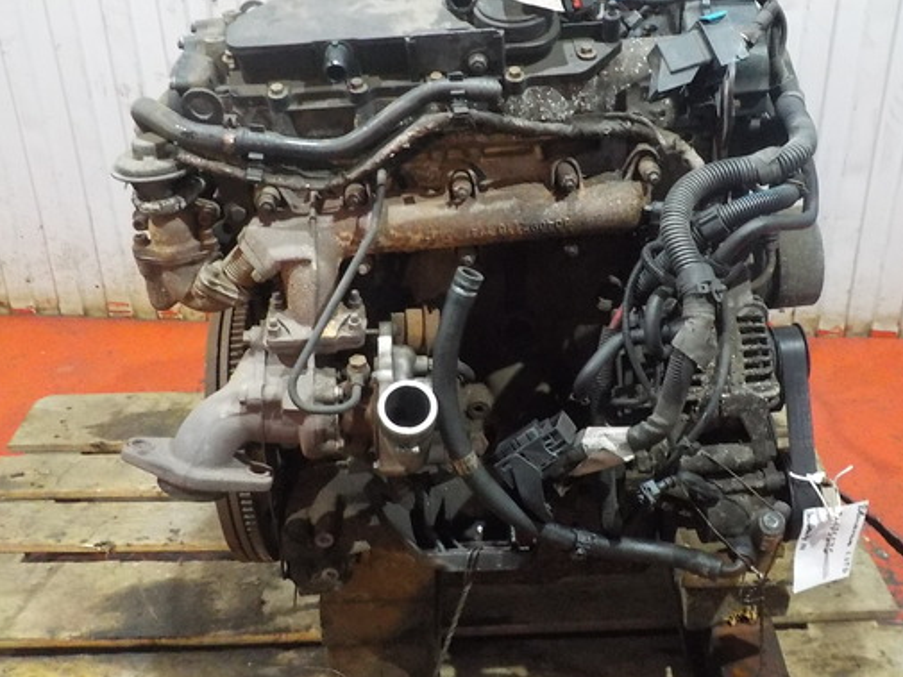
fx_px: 992
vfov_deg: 37.6
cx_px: 515
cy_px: 268
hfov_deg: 48.8
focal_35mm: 38
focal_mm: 4.1
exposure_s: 1/8
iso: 720
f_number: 3.3
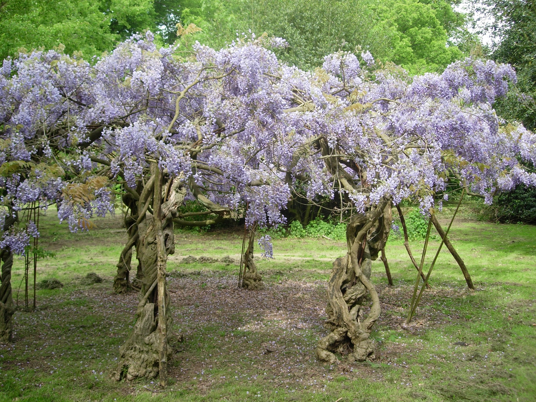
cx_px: 268
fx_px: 588
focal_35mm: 38
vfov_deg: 37.7
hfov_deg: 49.0
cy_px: 201
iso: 79
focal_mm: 7.8
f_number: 2.8
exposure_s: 1/279
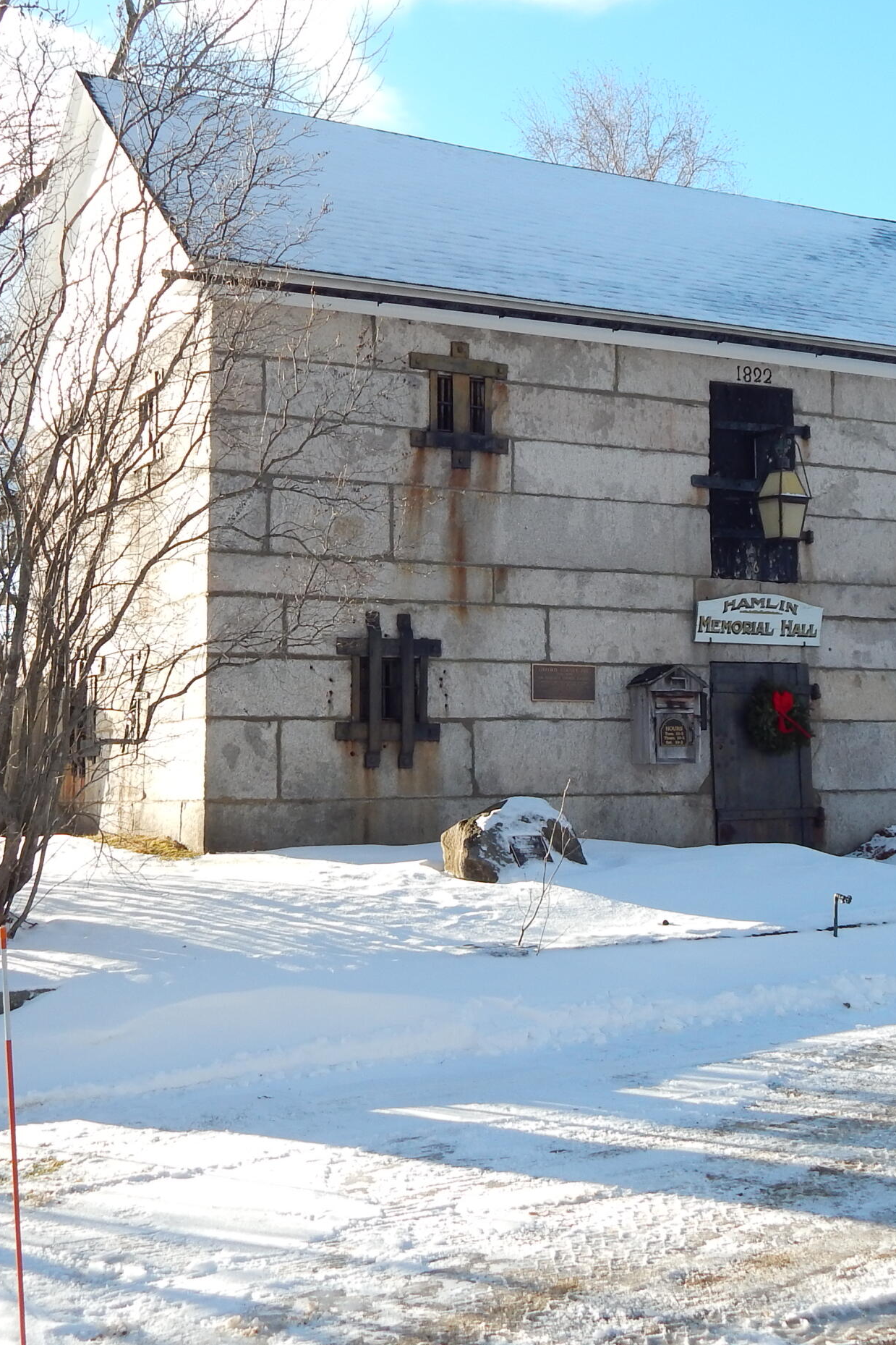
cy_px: 549
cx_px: 579
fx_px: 1755
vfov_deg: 41.8
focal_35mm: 47
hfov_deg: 28.5
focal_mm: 5.1
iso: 125
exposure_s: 1/400
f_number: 3.2
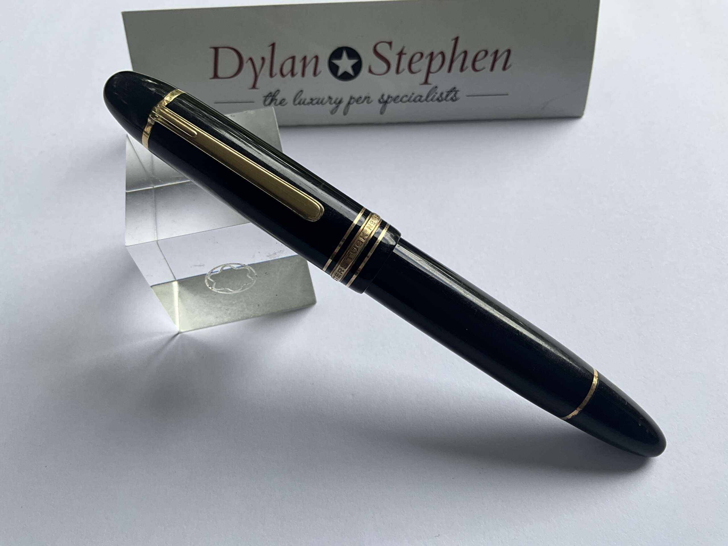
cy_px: 273
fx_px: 610
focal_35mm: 29
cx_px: 364
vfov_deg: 48.2
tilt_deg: -55.3
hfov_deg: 61.7
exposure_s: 1/133
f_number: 1.8
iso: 16
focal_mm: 3
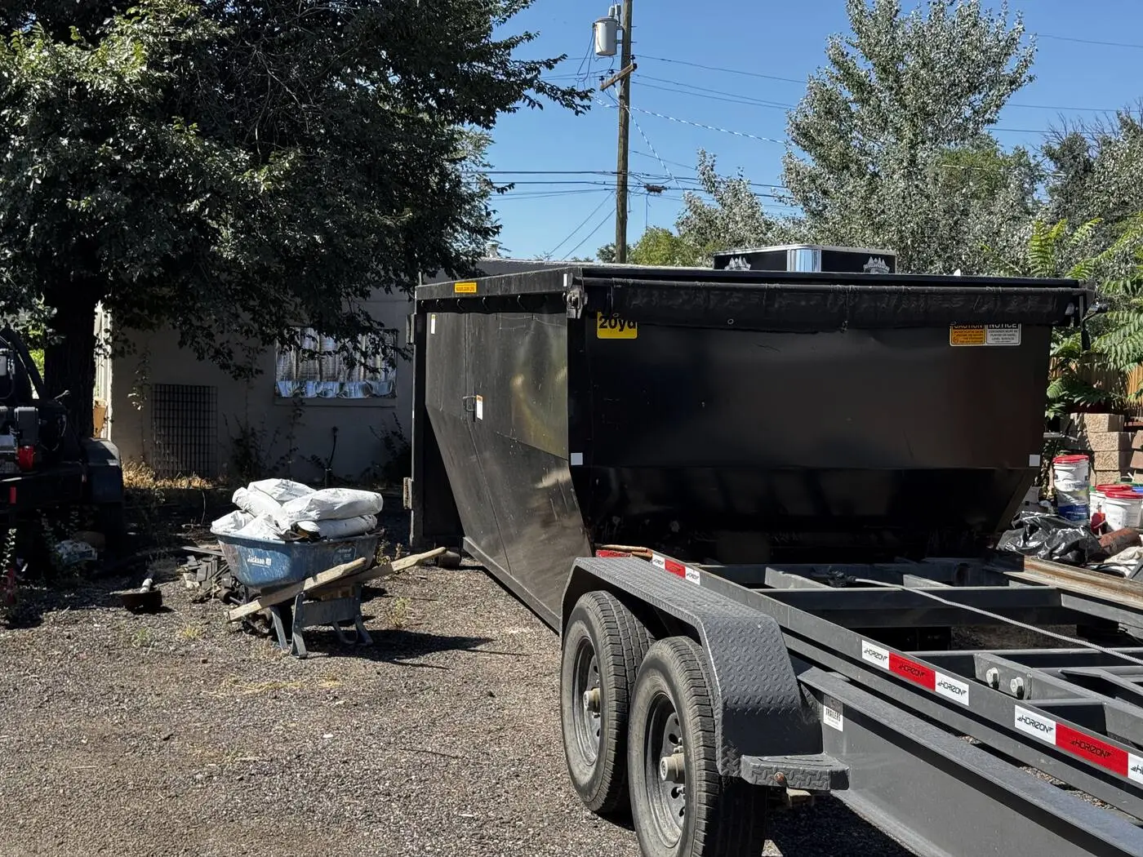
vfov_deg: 30.3
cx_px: 572
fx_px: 1585
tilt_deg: -2.4
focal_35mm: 48
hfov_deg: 39.7
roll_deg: -1.1
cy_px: 428
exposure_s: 1/1818
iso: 64
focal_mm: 6.76
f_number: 1.78
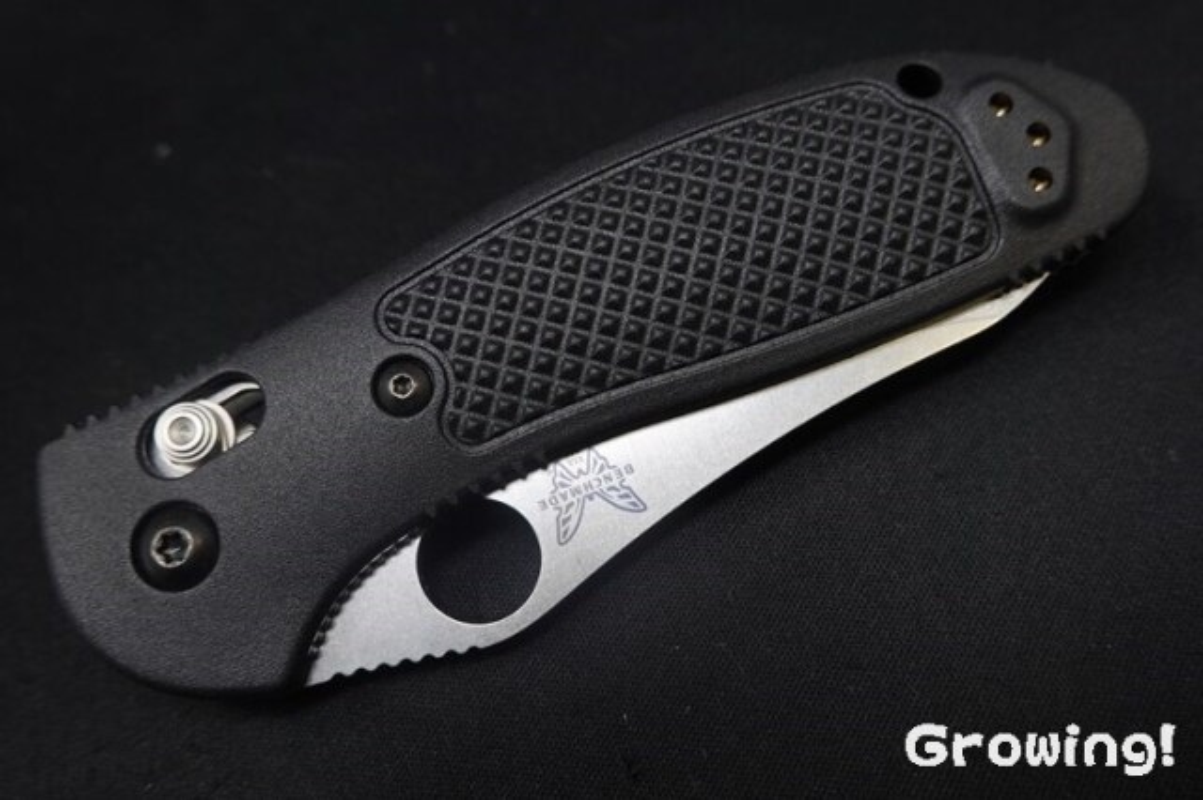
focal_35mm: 32
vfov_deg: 41.1
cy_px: 400
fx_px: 1069
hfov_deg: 58.7
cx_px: 602
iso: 100
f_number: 4
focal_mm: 11.76
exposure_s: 1/40
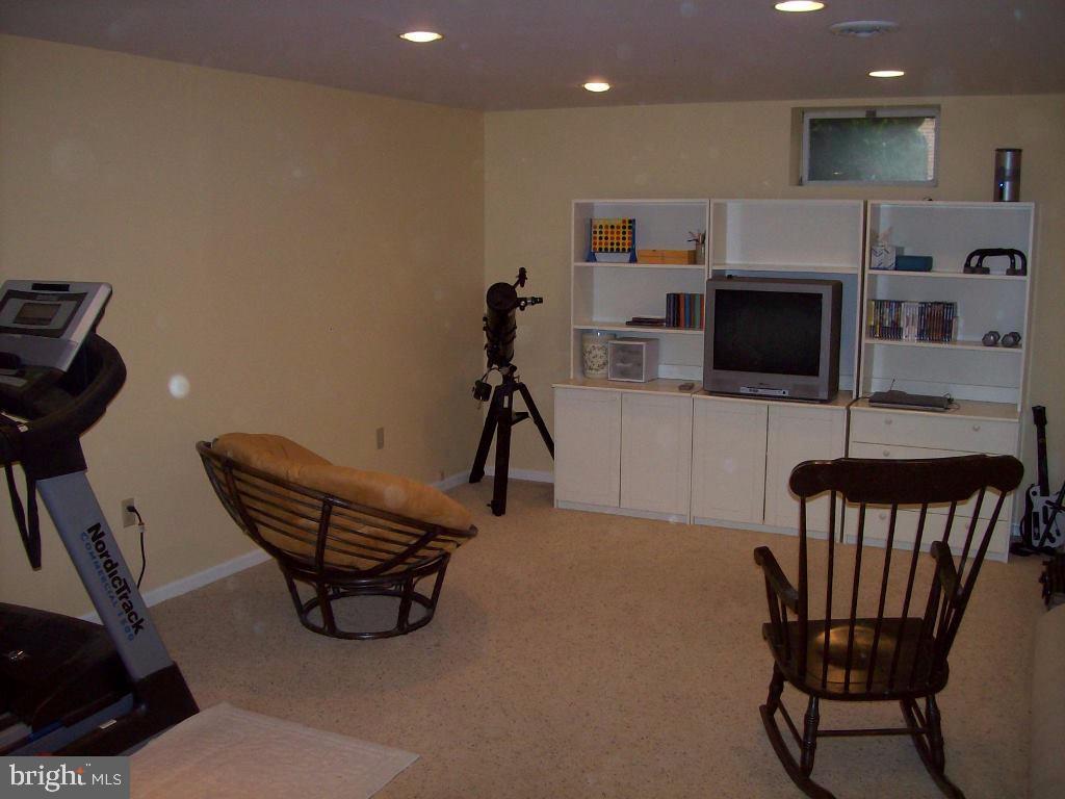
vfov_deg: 39.7
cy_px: 400
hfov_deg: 51.4
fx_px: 1108
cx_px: 532
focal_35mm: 36
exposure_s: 1/64
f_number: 2.7
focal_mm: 6
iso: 80
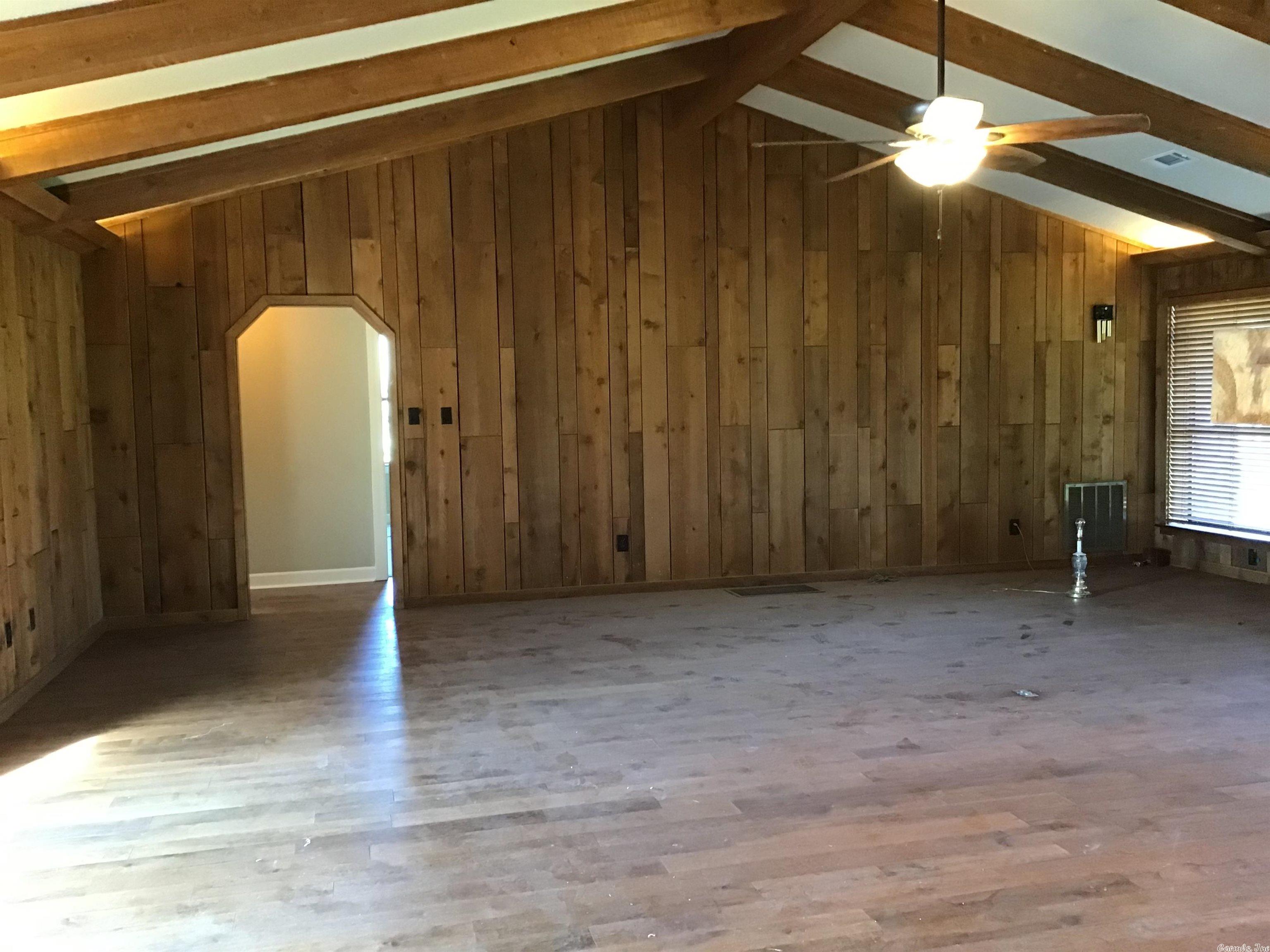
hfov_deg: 58.4
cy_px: 476
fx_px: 1137
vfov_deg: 45.4
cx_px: 635
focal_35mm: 31
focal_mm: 3.3
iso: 200
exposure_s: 1/17
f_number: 2.4
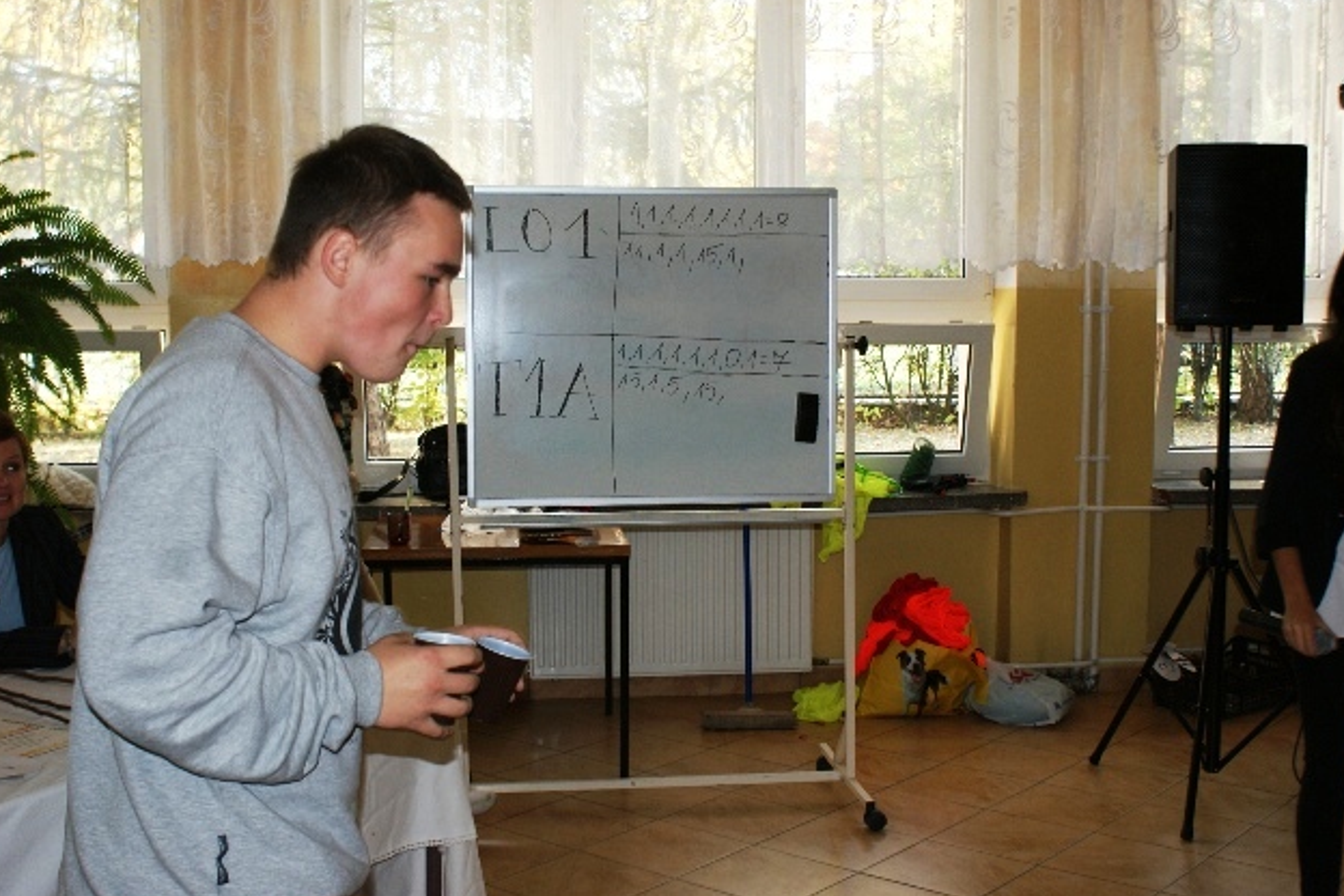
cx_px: 678
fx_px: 1493
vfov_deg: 33.4
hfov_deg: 48.5
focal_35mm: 40
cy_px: 453
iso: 400
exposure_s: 1/60
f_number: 5.6
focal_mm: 26
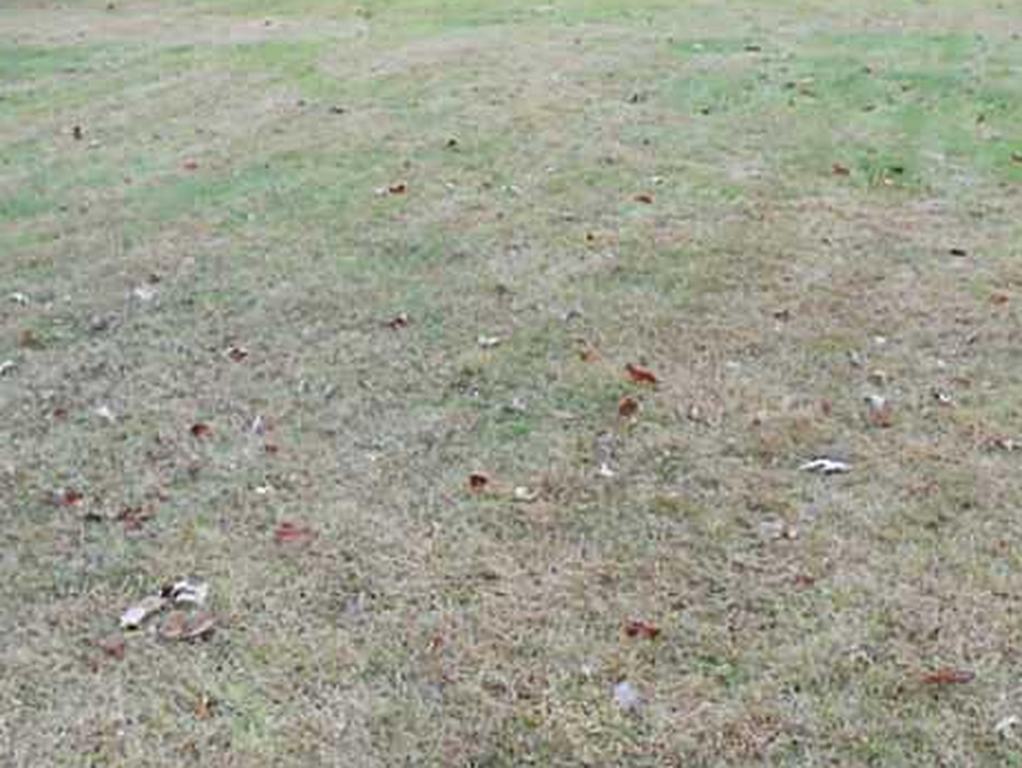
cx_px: 407
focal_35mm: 45
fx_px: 1329
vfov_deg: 31.9
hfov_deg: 41.9
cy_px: 248
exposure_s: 1/160
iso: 80
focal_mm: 4.6
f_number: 3.5
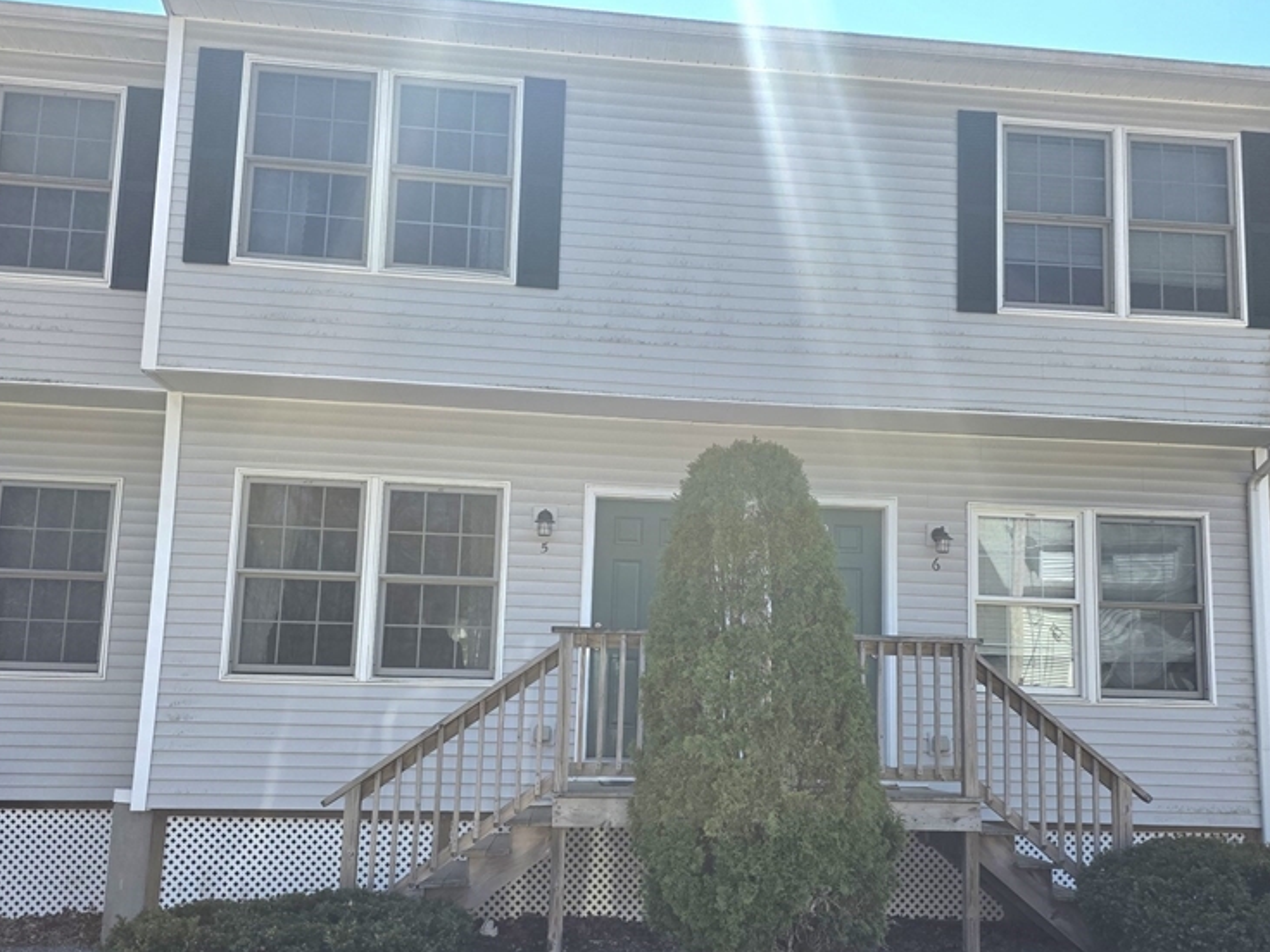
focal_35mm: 32
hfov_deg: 56.7
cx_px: 706
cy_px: 569
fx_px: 1174
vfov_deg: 43.9
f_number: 1.7
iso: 80
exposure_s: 1/3333
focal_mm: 6.25
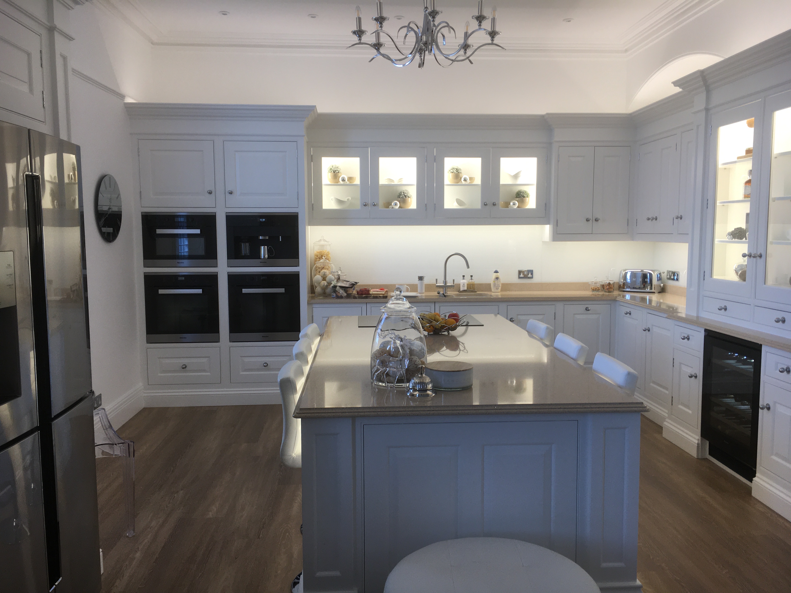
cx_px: 396
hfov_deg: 61.7
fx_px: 663
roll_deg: -0.1
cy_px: 296
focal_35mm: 29
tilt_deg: -5.3
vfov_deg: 48.2
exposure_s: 1/50
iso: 32
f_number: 2.2
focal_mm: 4.15
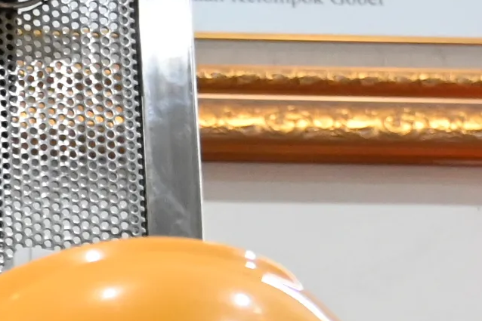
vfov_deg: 5.7
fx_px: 2992
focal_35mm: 224
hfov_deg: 8.2
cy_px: 1014
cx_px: -799
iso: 3200
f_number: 4
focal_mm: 31.5
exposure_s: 1/125
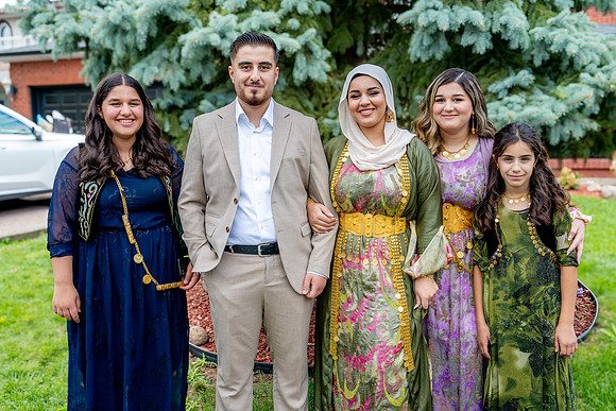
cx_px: 308
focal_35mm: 35
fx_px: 599
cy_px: 206
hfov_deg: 54.4
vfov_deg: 37.9
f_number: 7.1
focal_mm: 35
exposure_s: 1/200
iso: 320
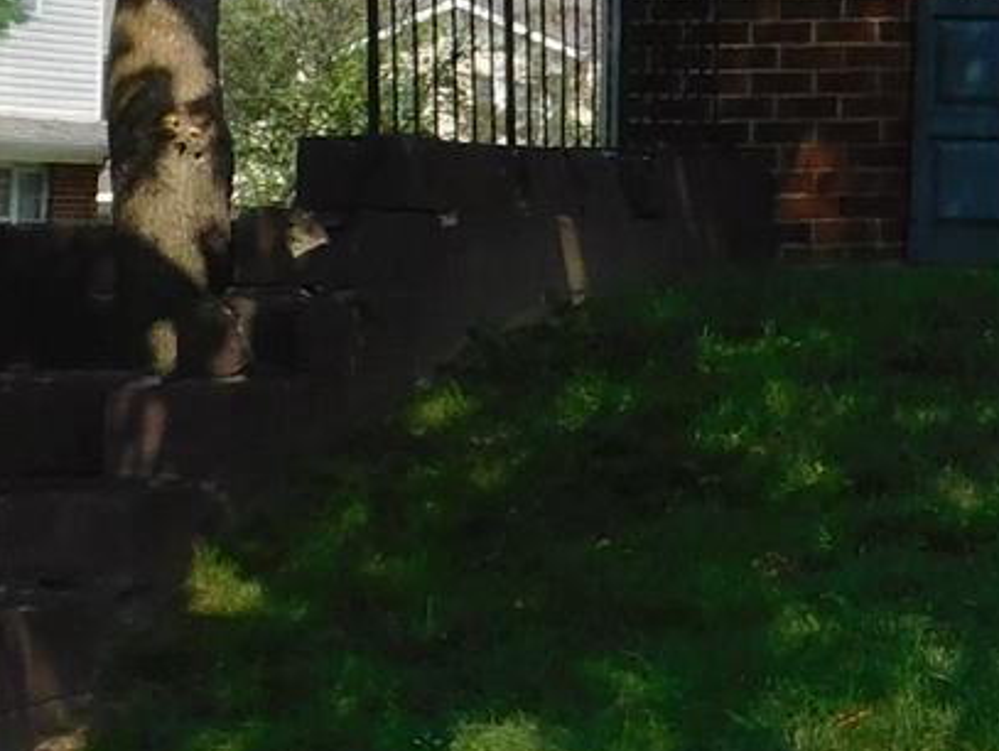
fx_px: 5228
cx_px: 1723
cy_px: -606
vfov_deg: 7.9
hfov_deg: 10.4
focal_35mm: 181
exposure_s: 1/1250
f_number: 3.5
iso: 125
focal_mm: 6.3
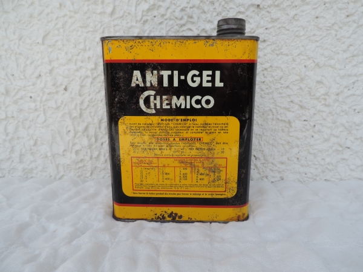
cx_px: 182
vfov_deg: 56.8
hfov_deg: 71.6
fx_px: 252
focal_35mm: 24
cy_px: 136
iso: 80
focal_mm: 4.3
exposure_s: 1/640
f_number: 3
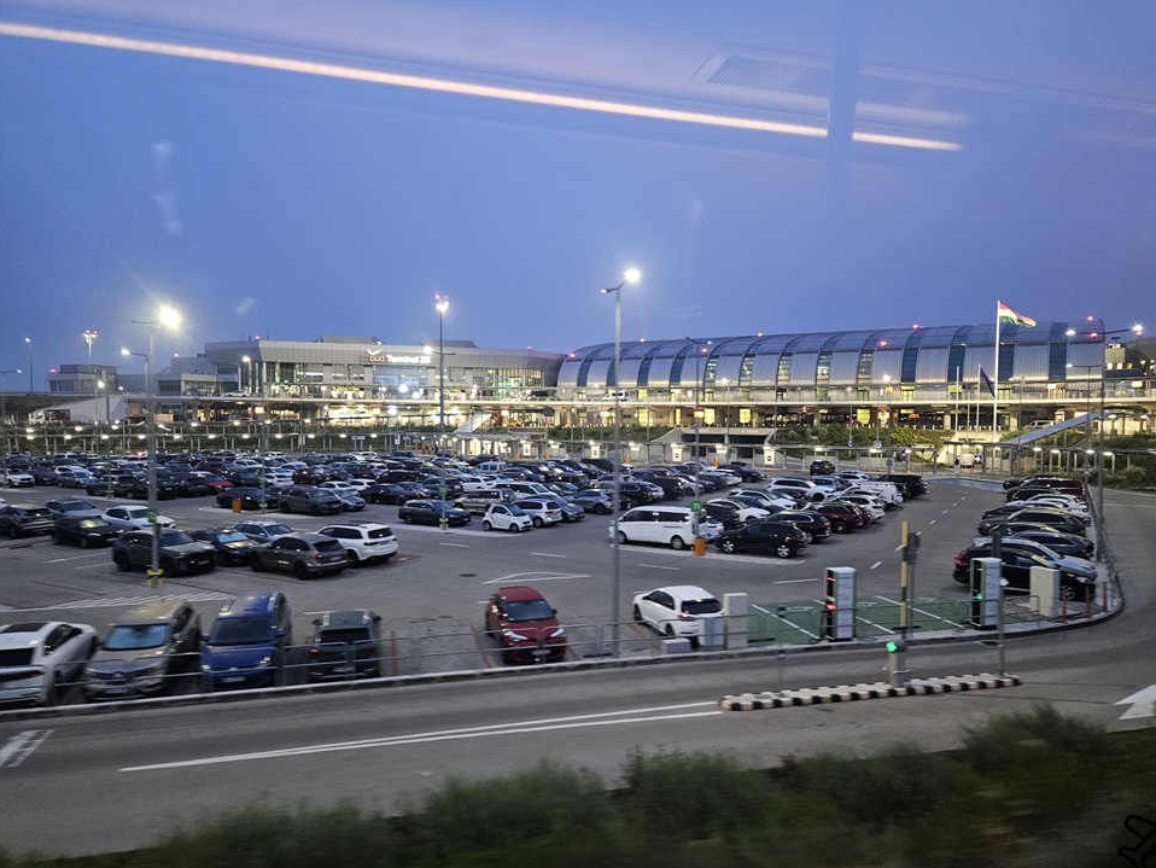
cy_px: 441
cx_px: 600
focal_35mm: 24
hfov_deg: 71.6
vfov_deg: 56.8
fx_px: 802
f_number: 1.8
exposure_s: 1/30
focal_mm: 5.4
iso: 640
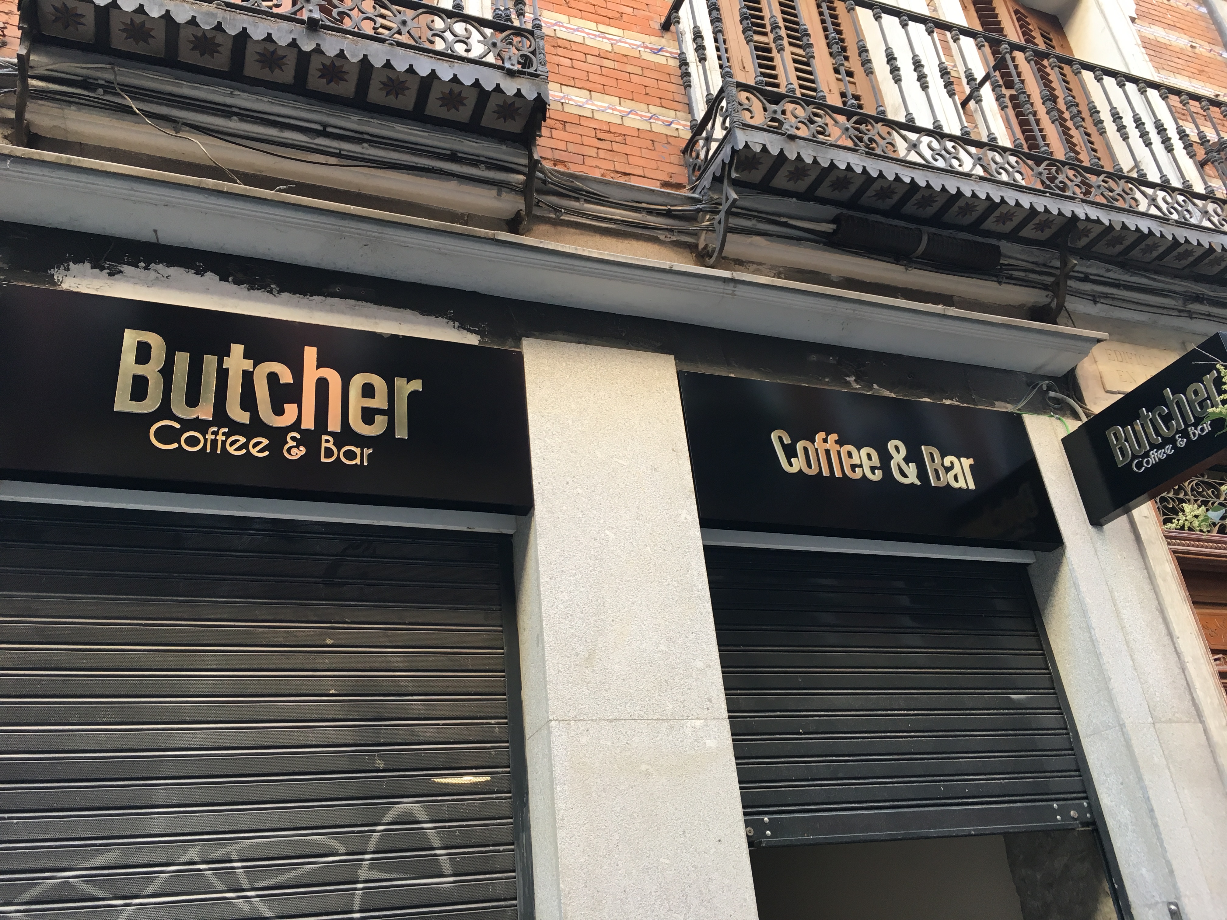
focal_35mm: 29
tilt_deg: +29.7
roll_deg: +7.3
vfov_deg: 48.2
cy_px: 460
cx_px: 614
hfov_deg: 61.7
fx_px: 1028
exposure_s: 1/33
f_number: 2.2
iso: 25
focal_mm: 4.15
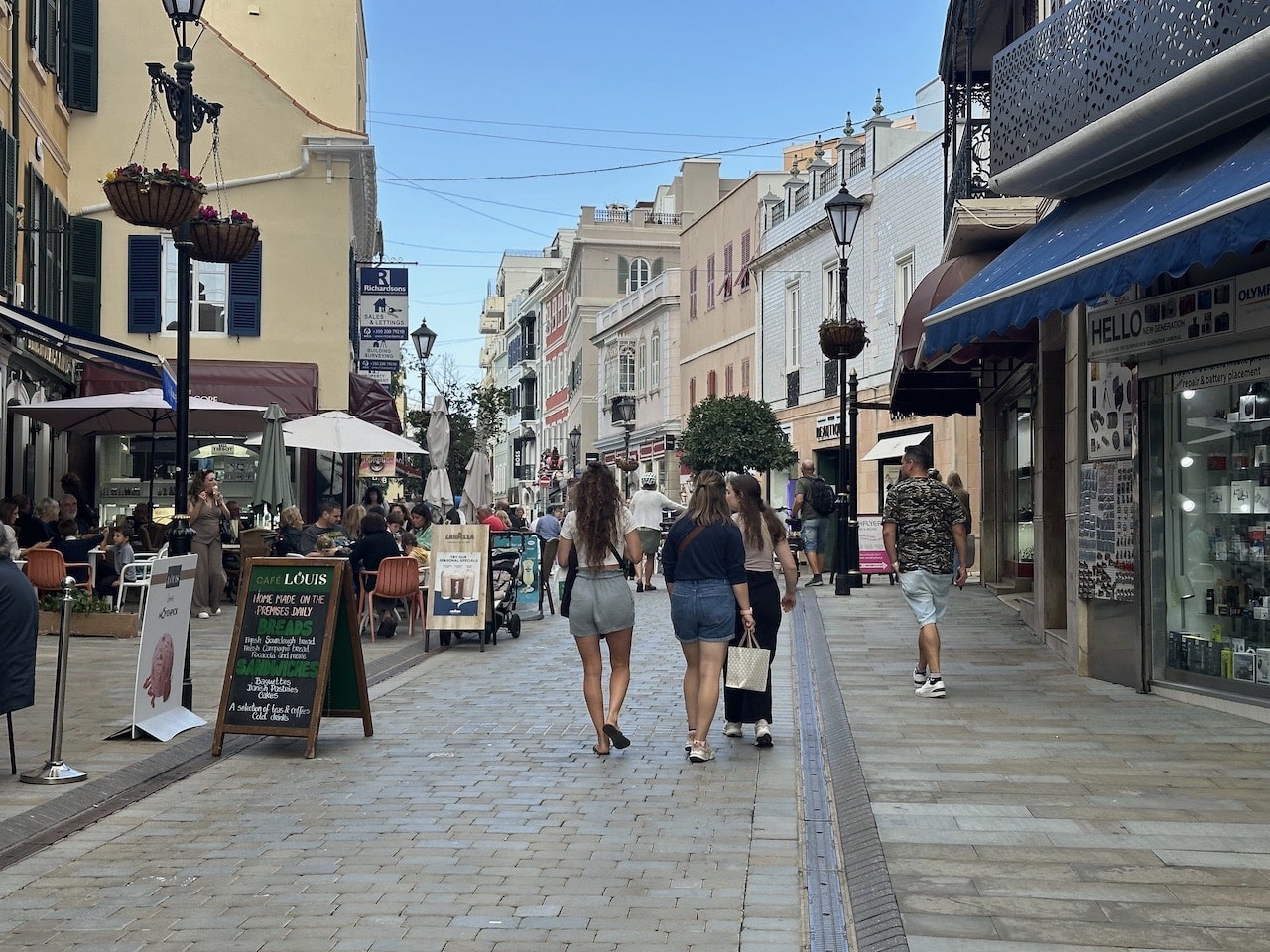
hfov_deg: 39.7
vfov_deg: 30.3
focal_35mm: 48
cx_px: 635
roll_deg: +0.1
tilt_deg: +0.7
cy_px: 476
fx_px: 1761
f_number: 1.78
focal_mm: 6.86
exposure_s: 1/843
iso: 64
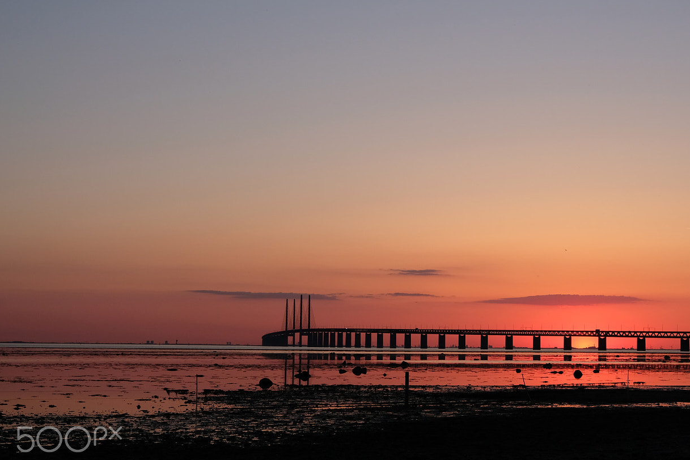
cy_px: 212
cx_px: 435
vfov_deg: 19.2
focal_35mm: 71
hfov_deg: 28.3
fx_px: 1361
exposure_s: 1/350
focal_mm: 35.8
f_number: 6.4
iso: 400
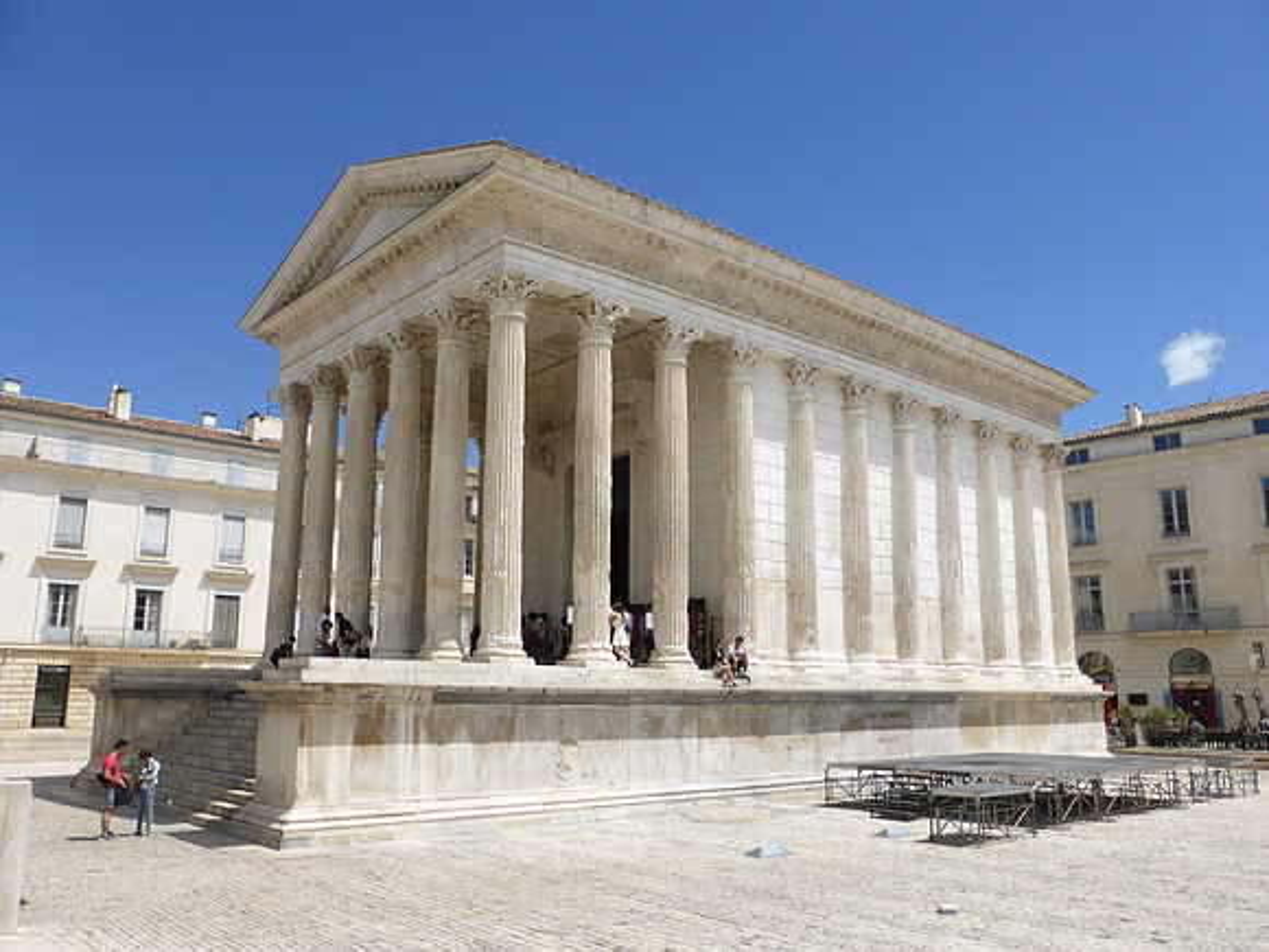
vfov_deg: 49.7
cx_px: 634
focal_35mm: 28
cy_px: 476
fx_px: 1026
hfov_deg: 63.4
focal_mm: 4.8
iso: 100
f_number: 3.4
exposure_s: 1/1600
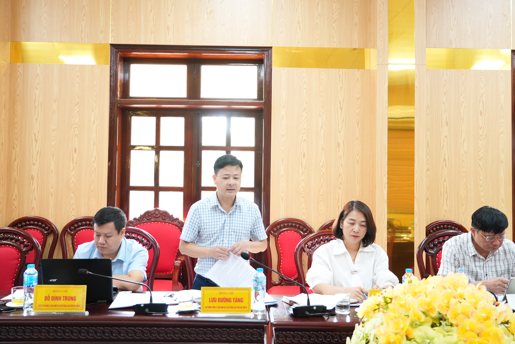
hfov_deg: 55.8
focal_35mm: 34
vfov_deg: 38.9
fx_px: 486
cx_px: 258
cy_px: 172
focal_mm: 34
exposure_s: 1/100
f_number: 4
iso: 2000
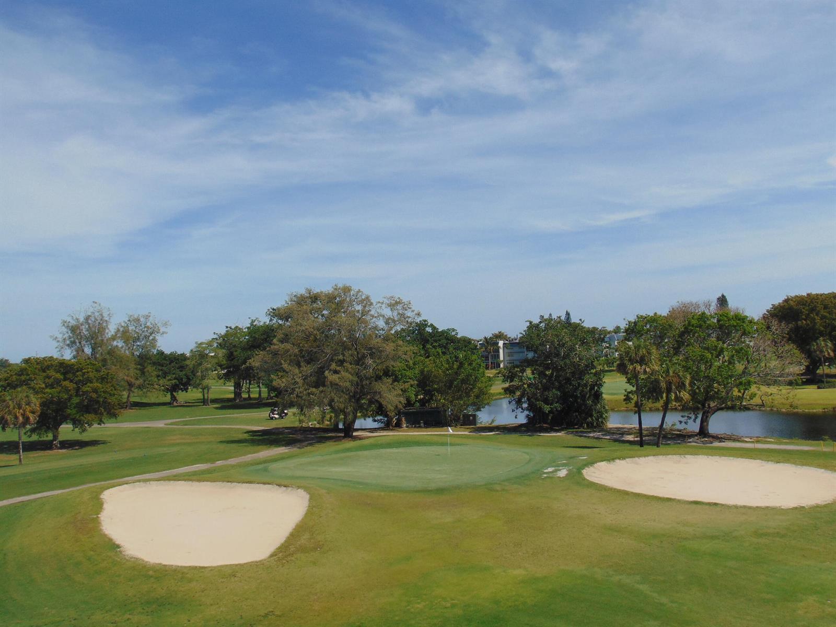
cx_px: 418
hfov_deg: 52.6
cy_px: 314
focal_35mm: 35
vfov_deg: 40.7
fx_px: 845
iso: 80
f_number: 8.3
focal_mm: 6.3
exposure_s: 1/250
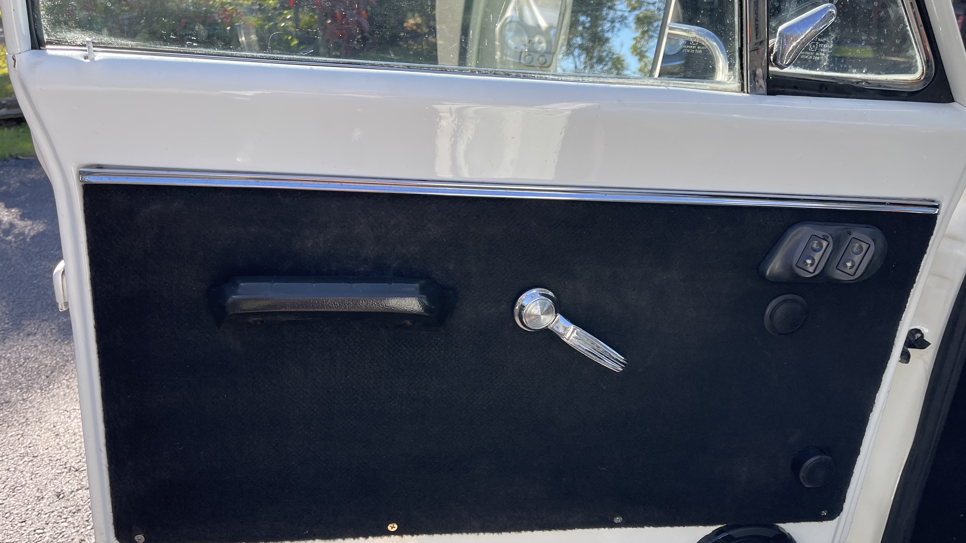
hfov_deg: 66.1
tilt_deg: -25.1
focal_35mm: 29
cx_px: 489
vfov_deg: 40.1
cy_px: 302
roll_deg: -2.3
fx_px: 743
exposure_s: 1/556
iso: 32
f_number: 1.6
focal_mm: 5.1
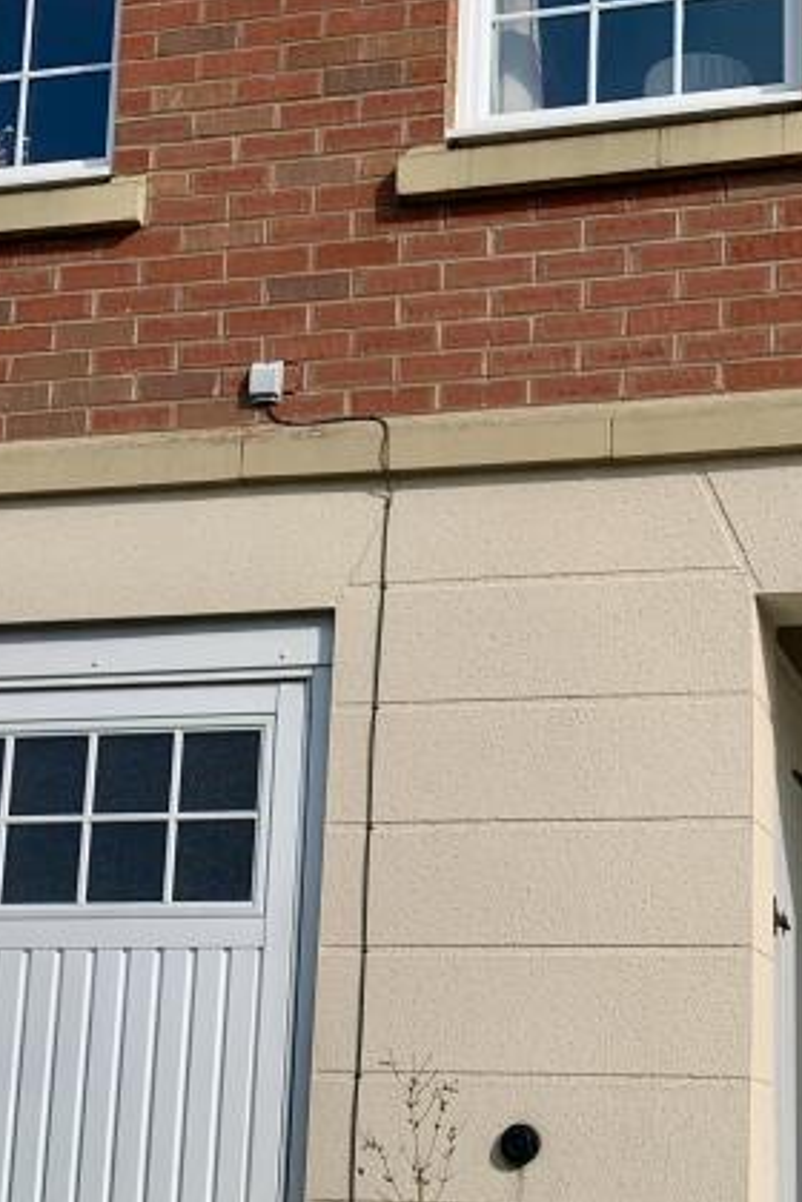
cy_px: 724
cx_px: 504
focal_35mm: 66
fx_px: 2205
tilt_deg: +10.6
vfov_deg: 30.4
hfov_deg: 20.6
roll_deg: -2.1
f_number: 1.8
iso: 25
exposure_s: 1/3086
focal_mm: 4.25
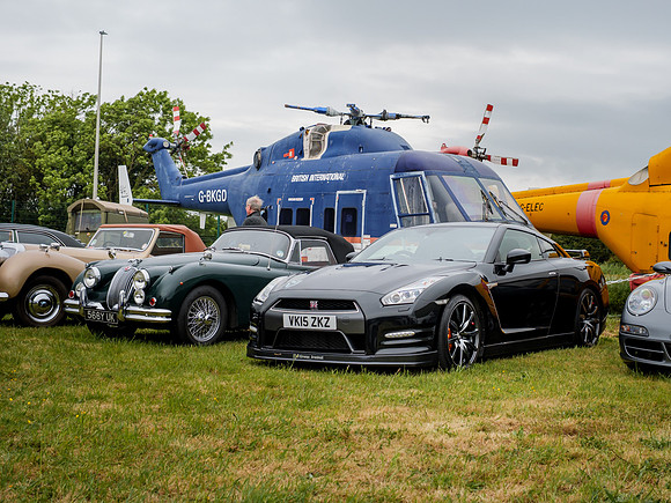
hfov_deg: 36.1
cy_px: 241
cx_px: 379
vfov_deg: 27.5
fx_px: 1029
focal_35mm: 53
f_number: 3.7
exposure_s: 1/320
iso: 200
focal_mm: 23
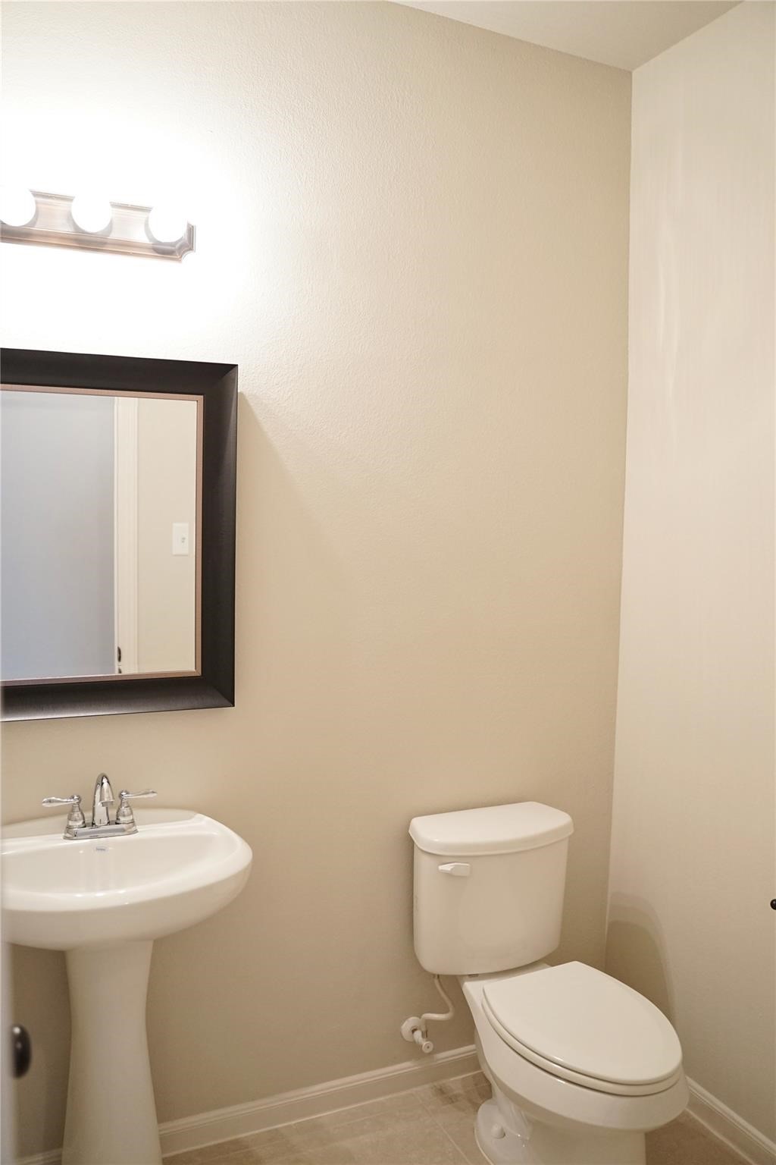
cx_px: 388
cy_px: 582
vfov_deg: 65.5
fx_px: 905
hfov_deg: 46.4
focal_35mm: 28
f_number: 2.8
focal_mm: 28
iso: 2000
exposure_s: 1/60
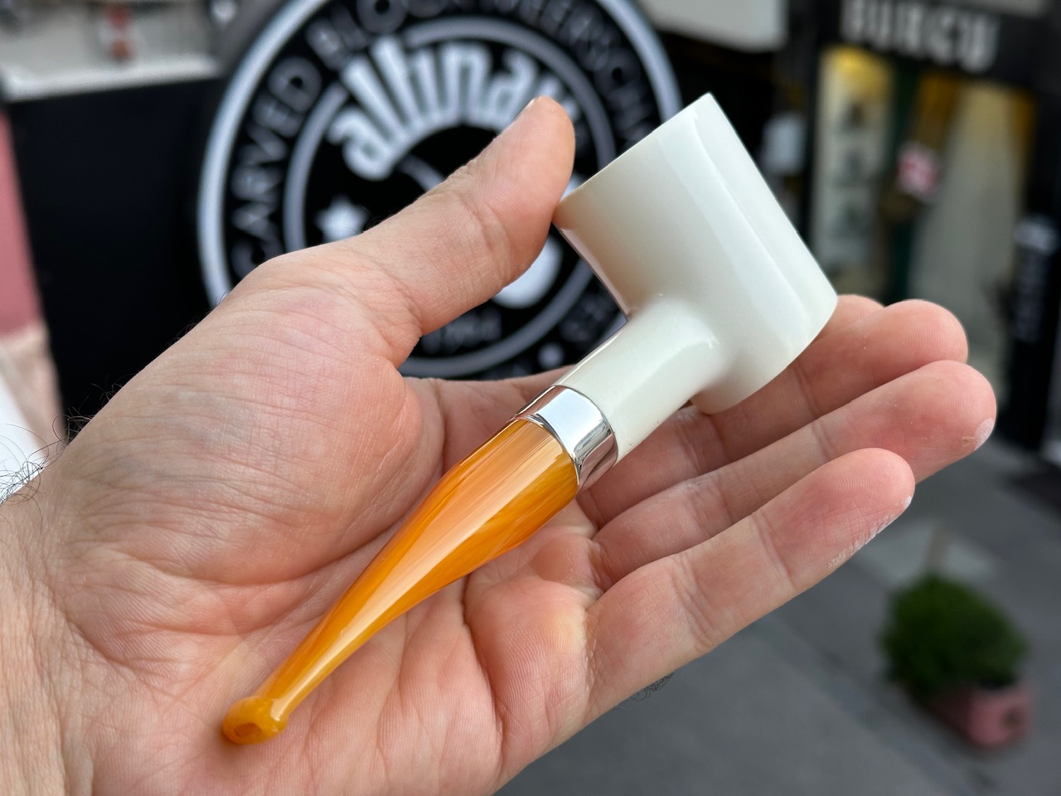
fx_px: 1471
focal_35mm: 48
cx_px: 530
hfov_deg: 39.7
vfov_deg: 30.3
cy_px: 398
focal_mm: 6.86
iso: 50
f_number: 1.78
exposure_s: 1/100
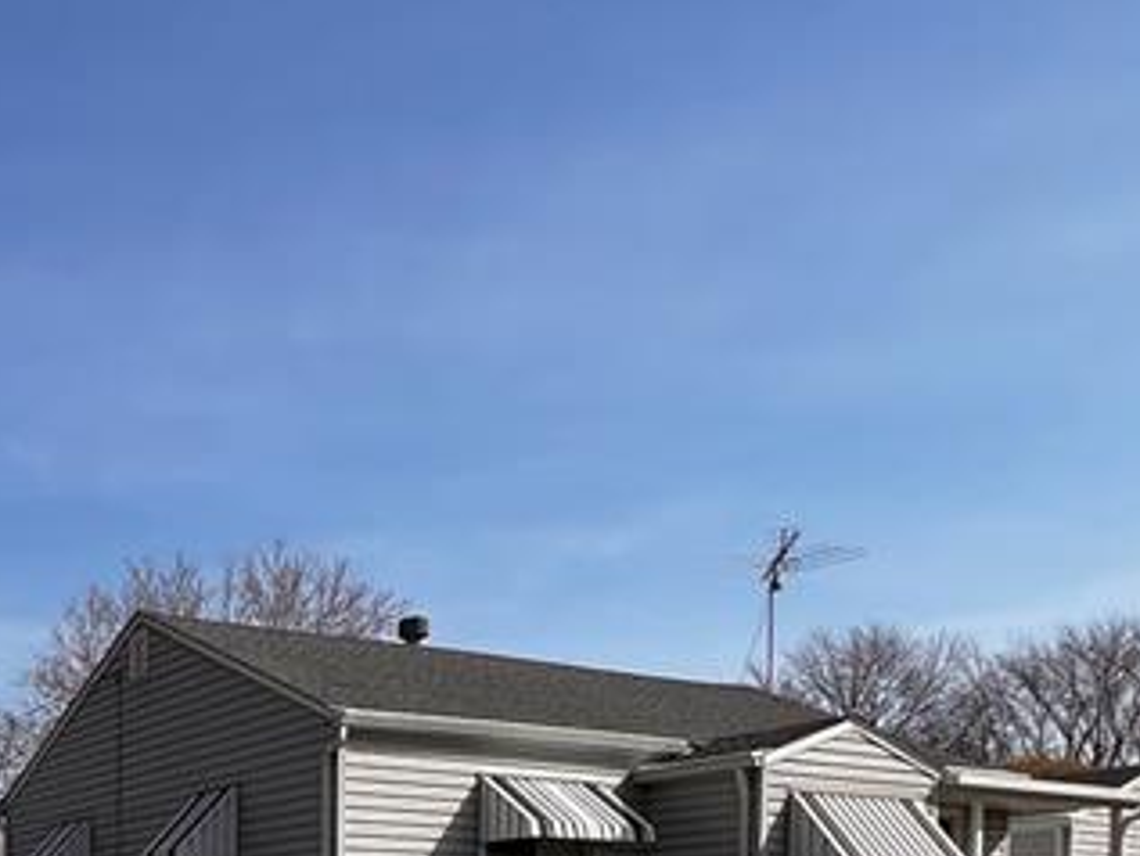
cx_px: 29
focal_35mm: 42
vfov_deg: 28.7
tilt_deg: -4.9
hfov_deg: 40.0
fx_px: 1384
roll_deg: -0.6
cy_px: 1086
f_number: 1.8
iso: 32
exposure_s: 1/1531
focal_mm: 1.57
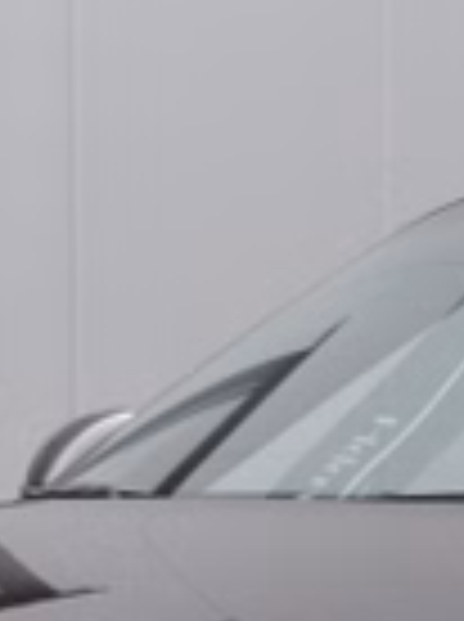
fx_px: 4353
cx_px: 554
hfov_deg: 6.1
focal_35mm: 243
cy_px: 846
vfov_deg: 8.0
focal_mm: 29
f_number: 4.5
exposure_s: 1/30
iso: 900
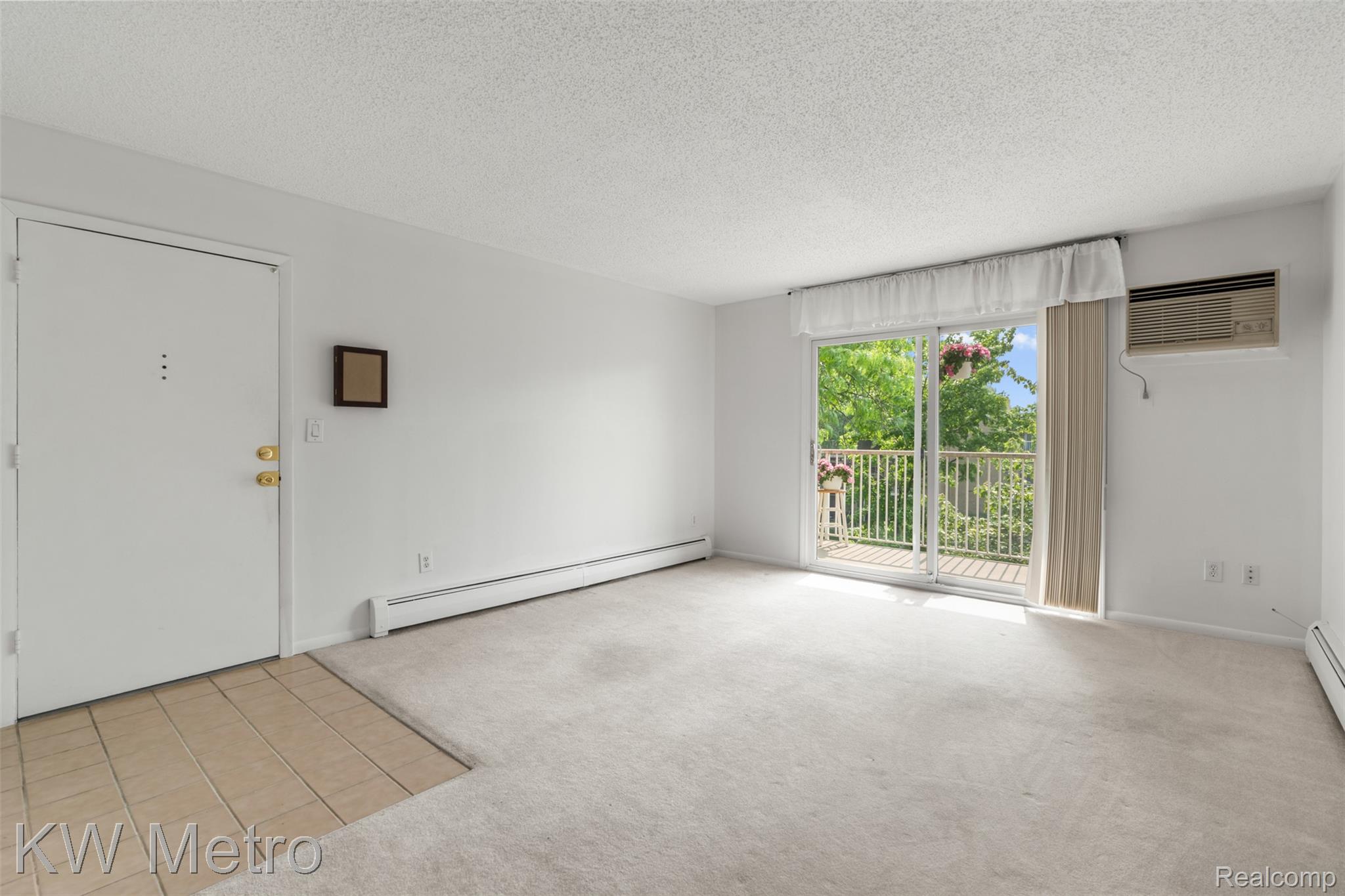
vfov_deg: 73.7
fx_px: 598
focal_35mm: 16
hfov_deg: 96.7
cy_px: 448
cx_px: 672
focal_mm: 16
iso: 400
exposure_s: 1/20
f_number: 8
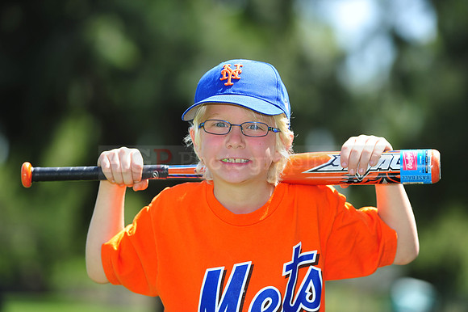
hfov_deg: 12.5
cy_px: 156
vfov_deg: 8.3
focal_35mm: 165
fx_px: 2144
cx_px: 234
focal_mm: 165
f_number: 4.5
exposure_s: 1/640
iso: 200
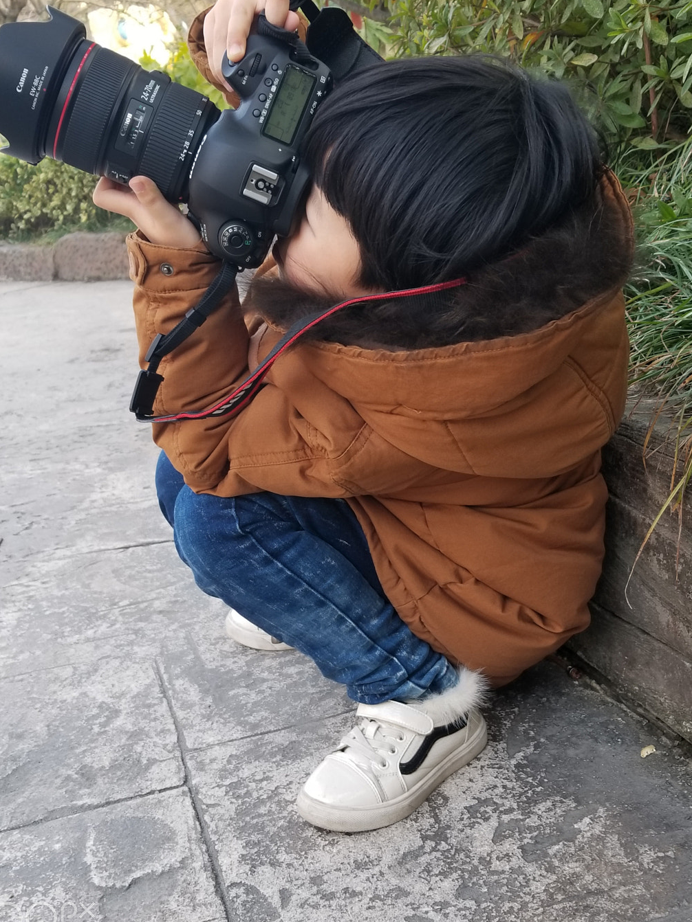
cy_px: 458
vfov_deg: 58.4
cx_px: 337
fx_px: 827
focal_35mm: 31
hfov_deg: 45.4
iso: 50
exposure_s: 1/86
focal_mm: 4.25
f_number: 1.7
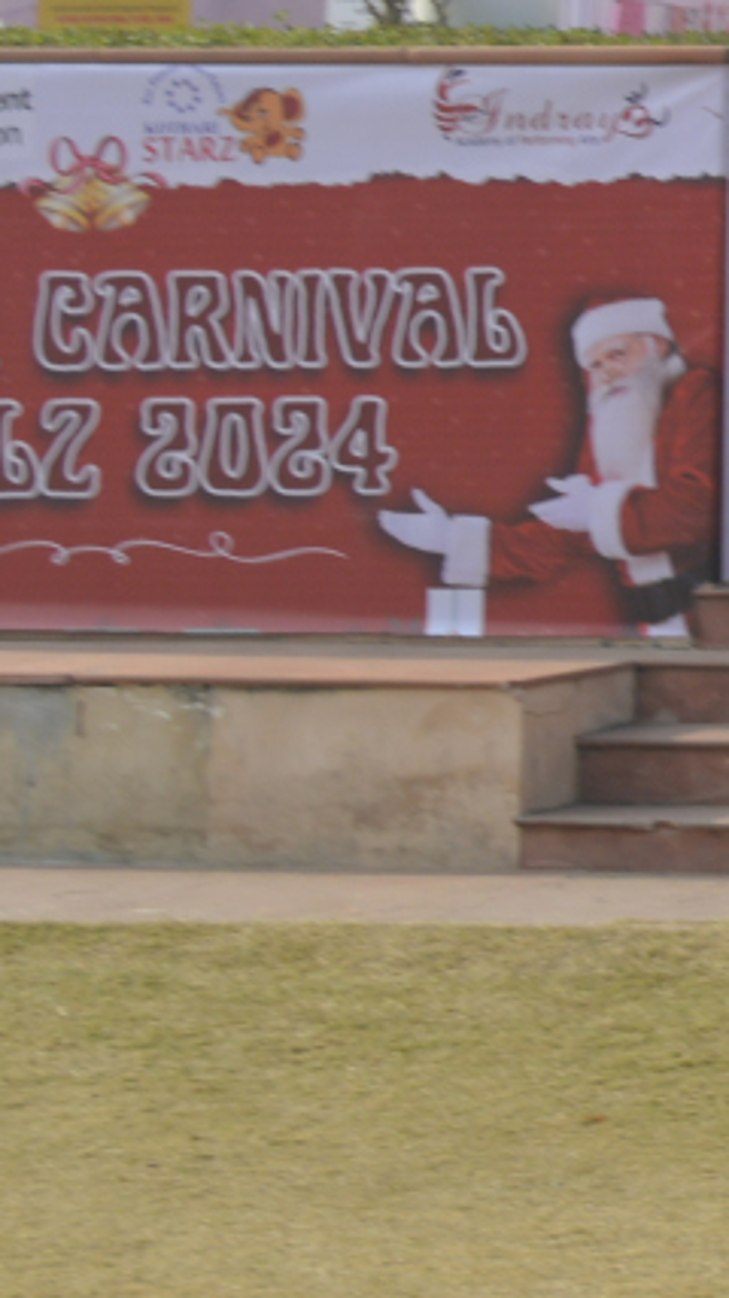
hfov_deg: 6.6
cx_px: 2512
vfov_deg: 13.4
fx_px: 5467
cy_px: 18
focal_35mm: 159
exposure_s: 1/250
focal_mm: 24
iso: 100
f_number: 8
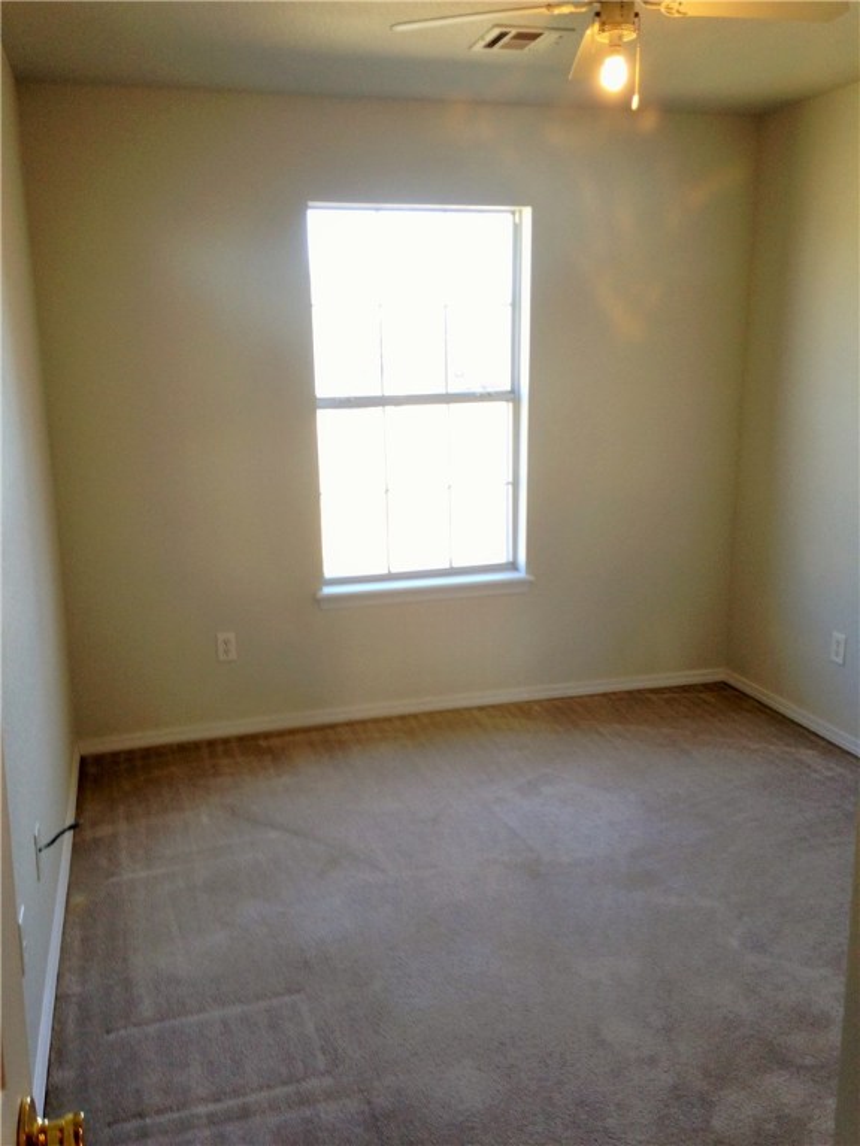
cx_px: 430
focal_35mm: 33
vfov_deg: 55.4
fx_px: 1093
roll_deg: +0.2
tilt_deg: -14.0
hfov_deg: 42.9
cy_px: 573
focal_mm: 4.12
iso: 50
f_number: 2.4
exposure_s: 1/30
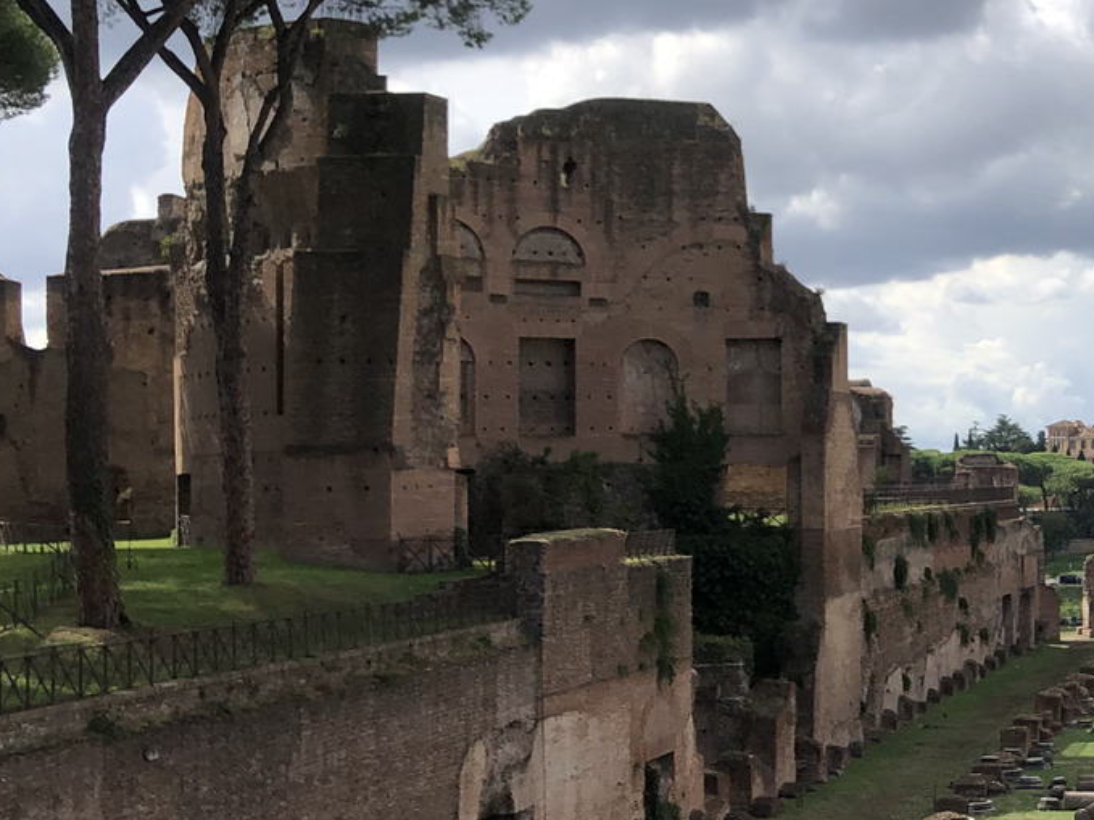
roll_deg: +1.4
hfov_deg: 26.7
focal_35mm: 66
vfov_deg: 22.2
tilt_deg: +0.9
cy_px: 412
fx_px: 2085
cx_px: 1247
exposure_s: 1/2558
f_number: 1.8
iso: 20
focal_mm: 4
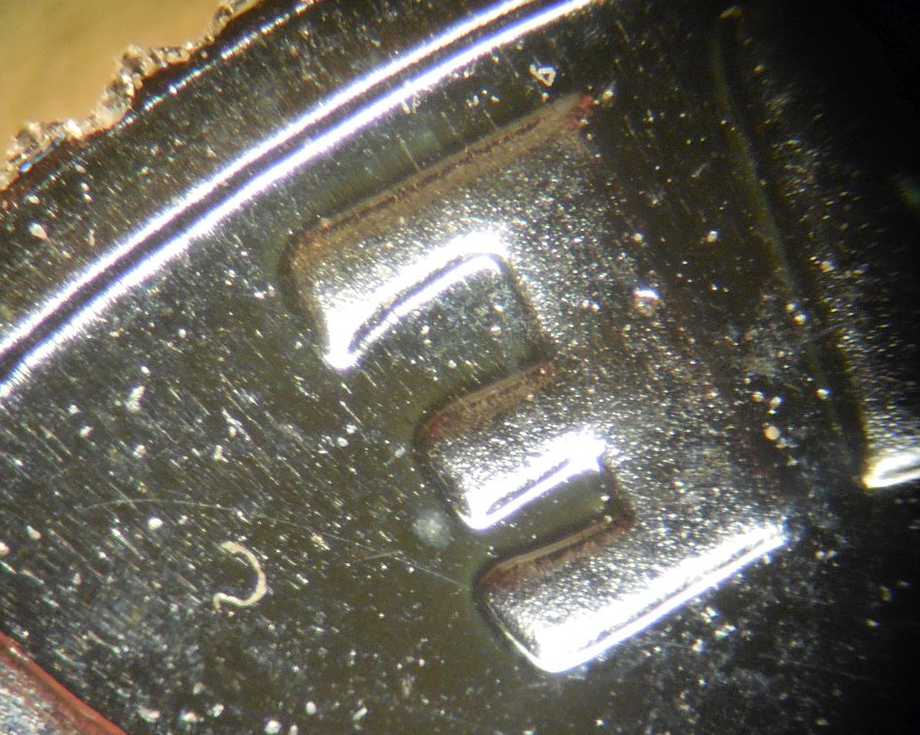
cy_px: 368
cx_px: 434
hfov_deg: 15.4
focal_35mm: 125
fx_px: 3403
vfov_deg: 12.3
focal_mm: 21.2
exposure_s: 1/6
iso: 800
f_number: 5.5
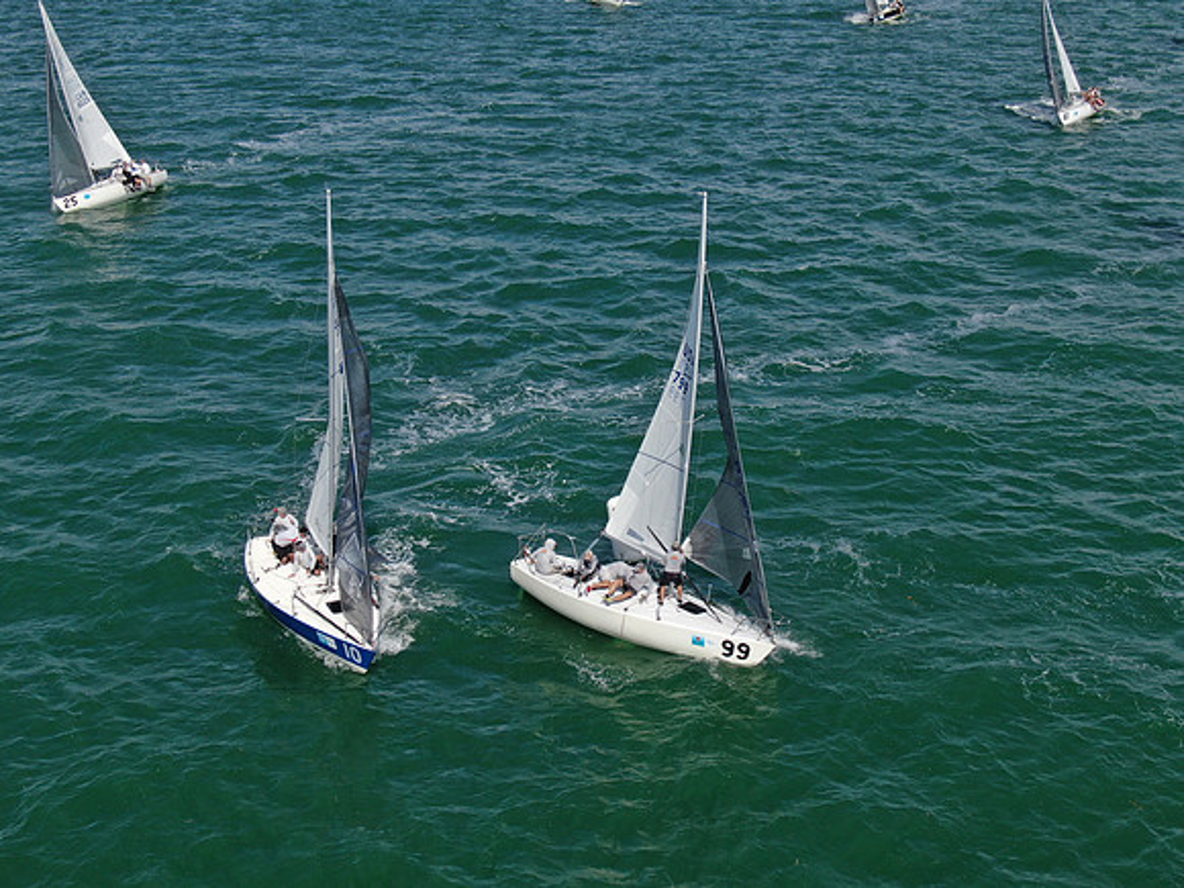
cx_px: 592
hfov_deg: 39.7
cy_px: 444
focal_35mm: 48
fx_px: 1642
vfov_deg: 30.3
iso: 100
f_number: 3.8
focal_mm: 8.6
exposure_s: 1/1000
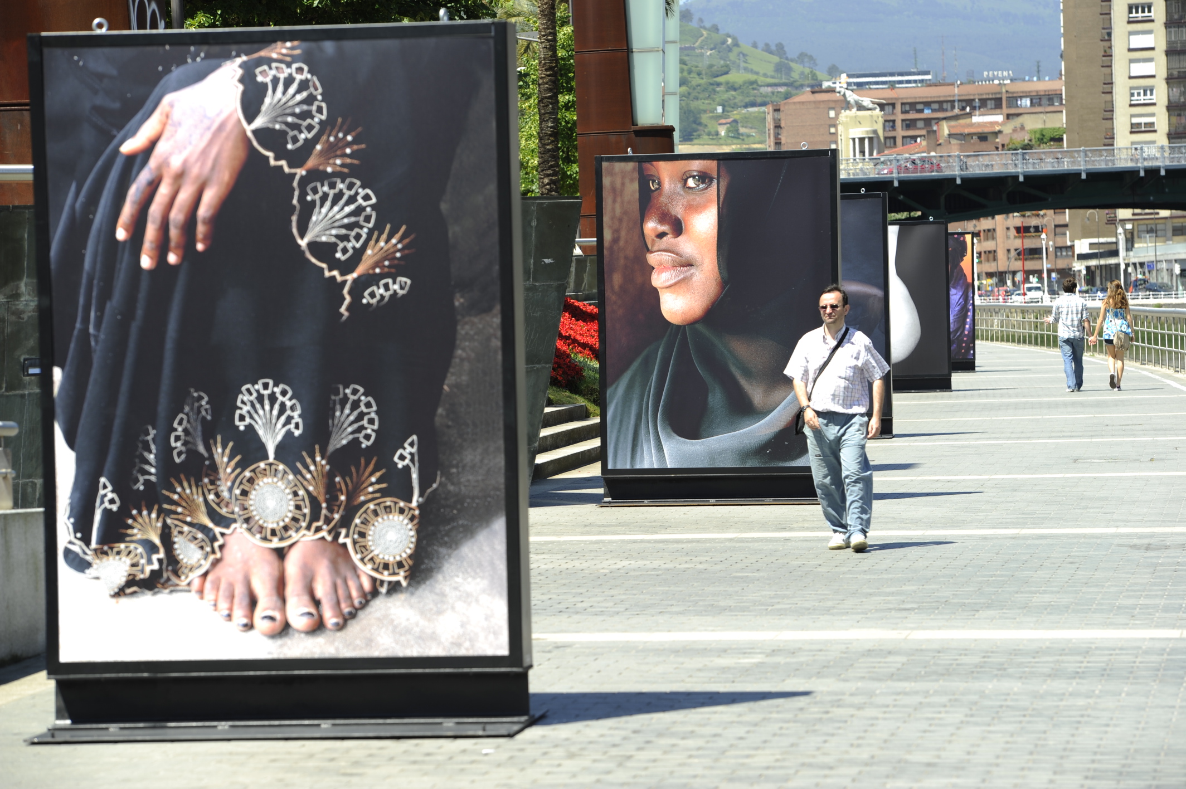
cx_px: 593
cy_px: 394
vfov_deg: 11.0
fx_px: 4115
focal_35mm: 125
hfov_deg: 16.4
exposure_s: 1/250
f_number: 6.3
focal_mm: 125
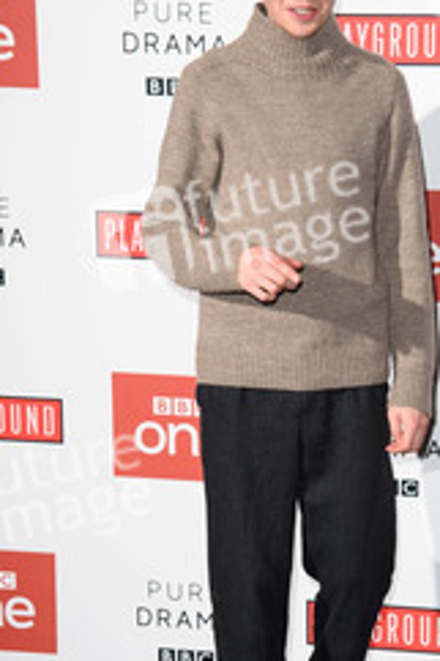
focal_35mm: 129
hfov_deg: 10.6
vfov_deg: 15.9
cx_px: 310
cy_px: 363
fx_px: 2368
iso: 1000
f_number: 5.6
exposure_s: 1/250
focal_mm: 78
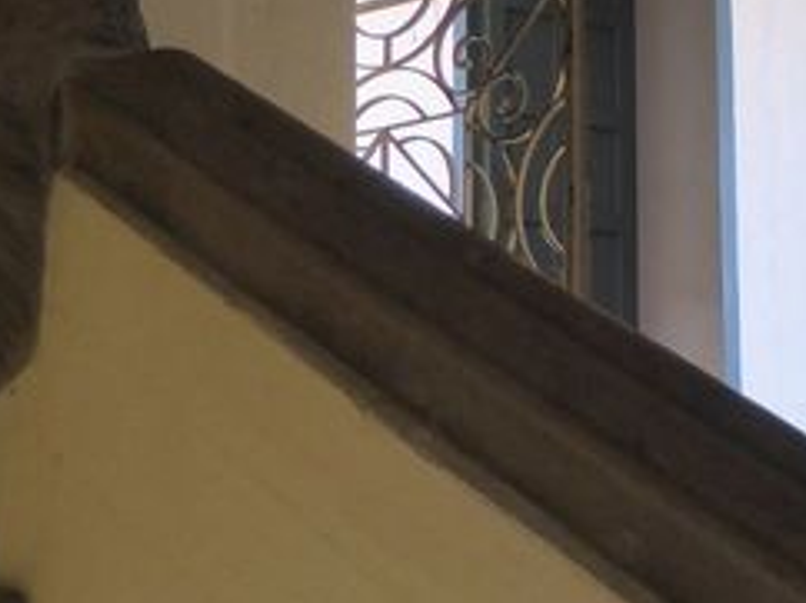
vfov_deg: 13.9
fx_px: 2466
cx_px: 943
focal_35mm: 106
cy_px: 120
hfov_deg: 17.8
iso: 400
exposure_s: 1/80
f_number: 3.5
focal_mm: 5.4
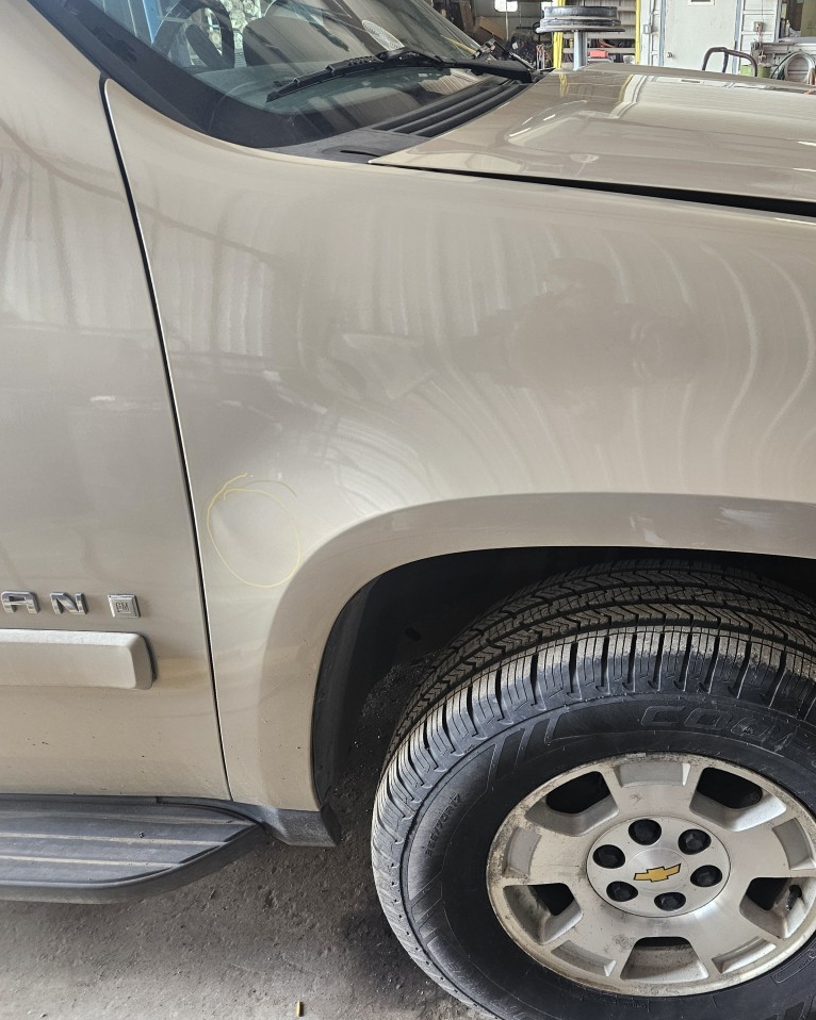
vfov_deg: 58.8
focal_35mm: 30
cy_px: 510
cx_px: 595
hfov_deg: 47.0
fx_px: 906
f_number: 1.8
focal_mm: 5.4
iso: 160
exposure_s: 1/120
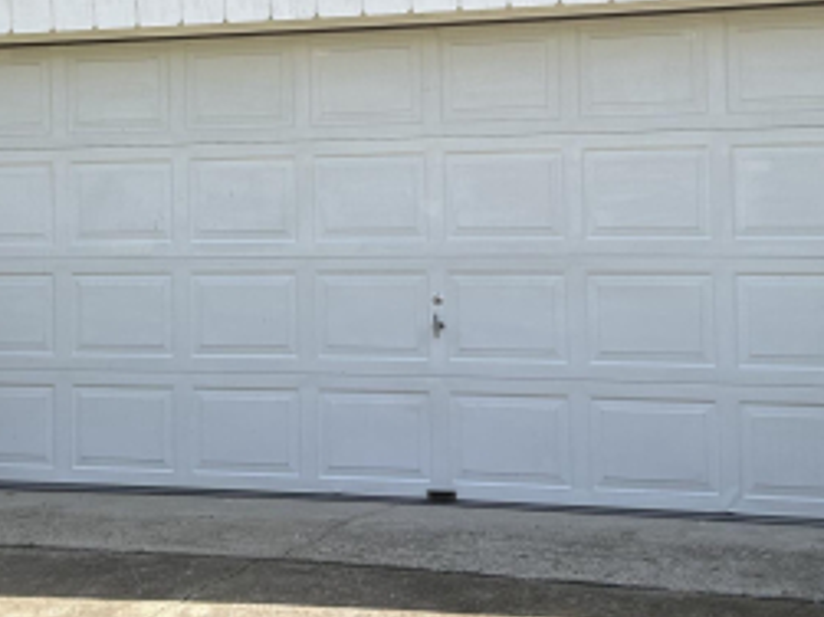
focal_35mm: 69
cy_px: 92
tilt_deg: +3.1
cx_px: 396
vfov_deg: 20.9
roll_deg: +1.3
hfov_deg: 28.2
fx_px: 1642
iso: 50
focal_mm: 5.7
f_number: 1.5
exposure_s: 1/2353
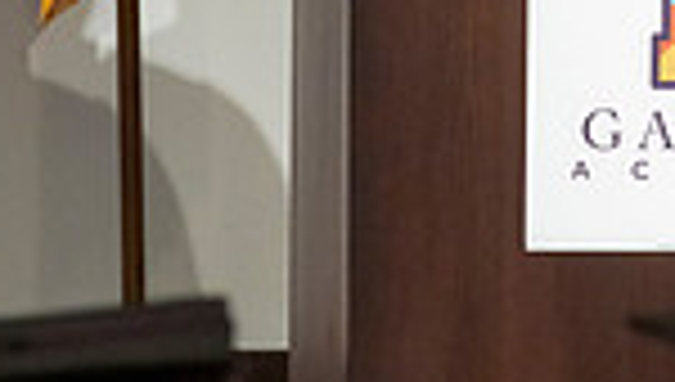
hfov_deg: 3.4
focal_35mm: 627
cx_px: 648
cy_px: -521
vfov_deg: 1.9
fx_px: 11242
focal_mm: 200
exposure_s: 1/200
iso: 6400
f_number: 8
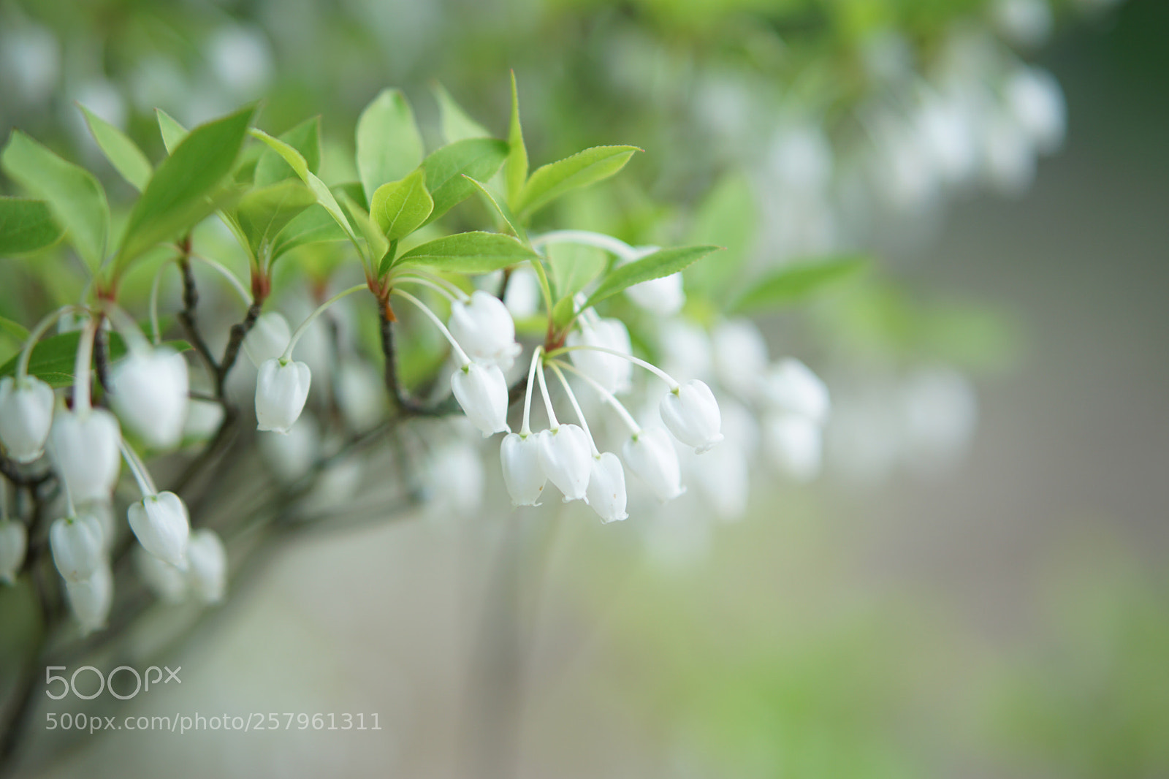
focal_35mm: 75
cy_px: 390
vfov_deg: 18.2
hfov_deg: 27.0
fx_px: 2435
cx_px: 584
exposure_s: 1/125
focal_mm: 50
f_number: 1.8
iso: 100
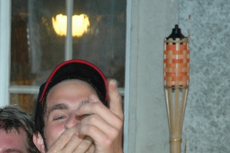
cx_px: 41
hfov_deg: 8.3
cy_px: 167
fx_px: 1577
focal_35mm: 247
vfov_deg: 5.5
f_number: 4.5
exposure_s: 1/60
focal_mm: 70
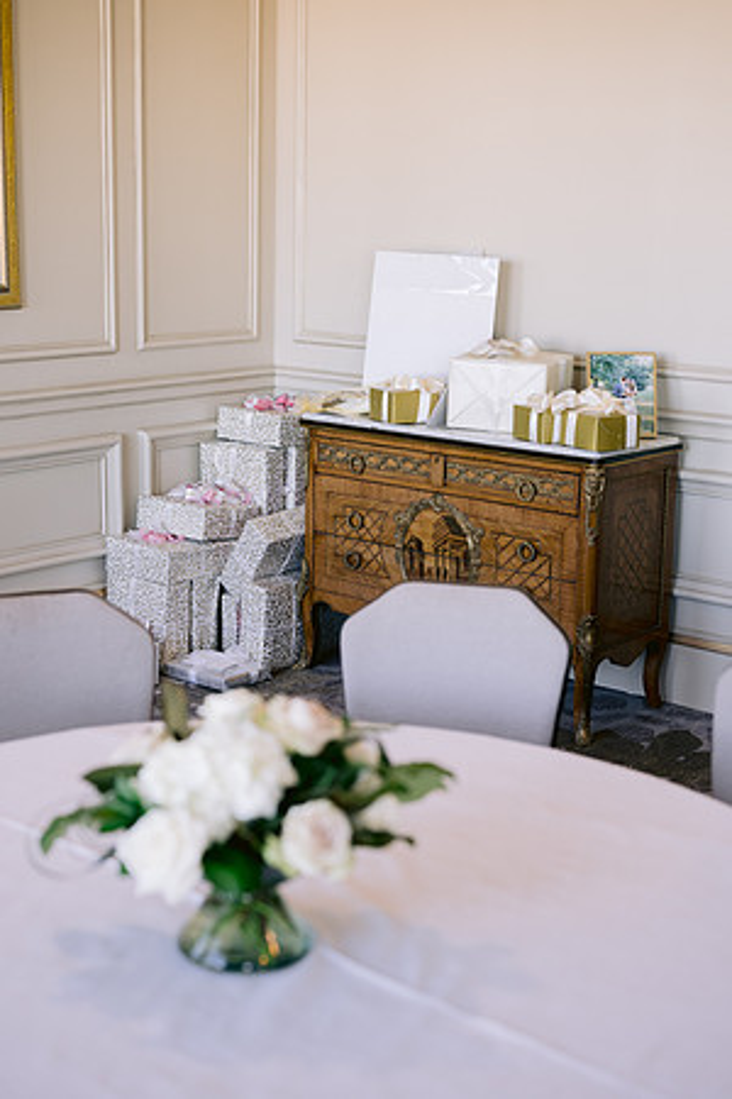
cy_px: 550
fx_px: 1525
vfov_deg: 39.6
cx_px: 366
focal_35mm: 50
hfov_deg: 27.0
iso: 400
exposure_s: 1/200
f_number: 2.8
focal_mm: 50
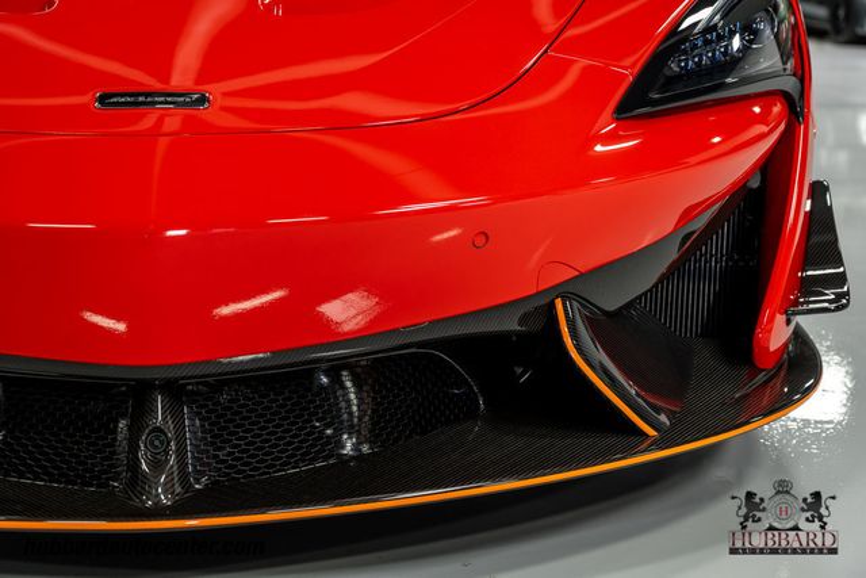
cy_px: 289
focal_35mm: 56
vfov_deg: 24.2
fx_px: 1347
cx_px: 433
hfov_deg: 35.6
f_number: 5
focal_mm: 56
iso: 800
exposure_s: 1/60
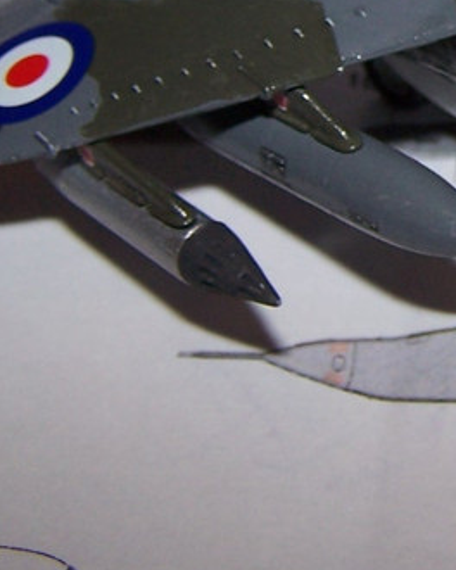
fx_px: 2024
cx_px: 631
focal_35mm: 120
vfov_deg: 15.8
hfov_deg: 12.4
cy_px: 48
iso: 80
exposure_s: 1/60
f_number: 2.8
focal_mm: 6.3
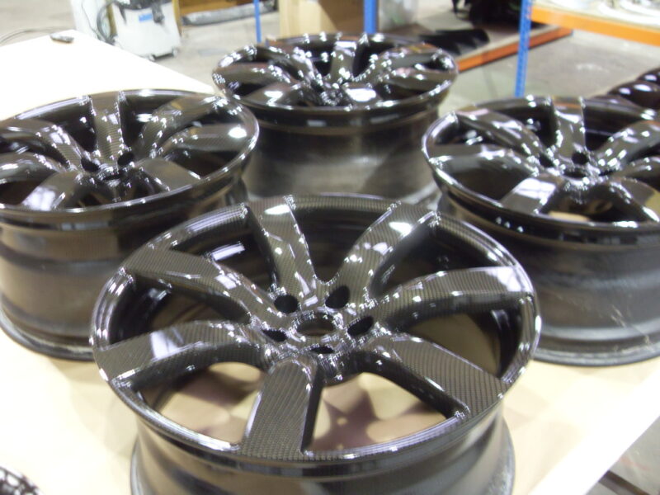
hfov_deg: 52.6
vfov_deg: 40.7
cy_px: 248
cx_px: 330
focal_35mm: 35
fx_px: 667
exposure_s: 1/8
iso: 200
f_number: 2.8
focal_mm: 6.3
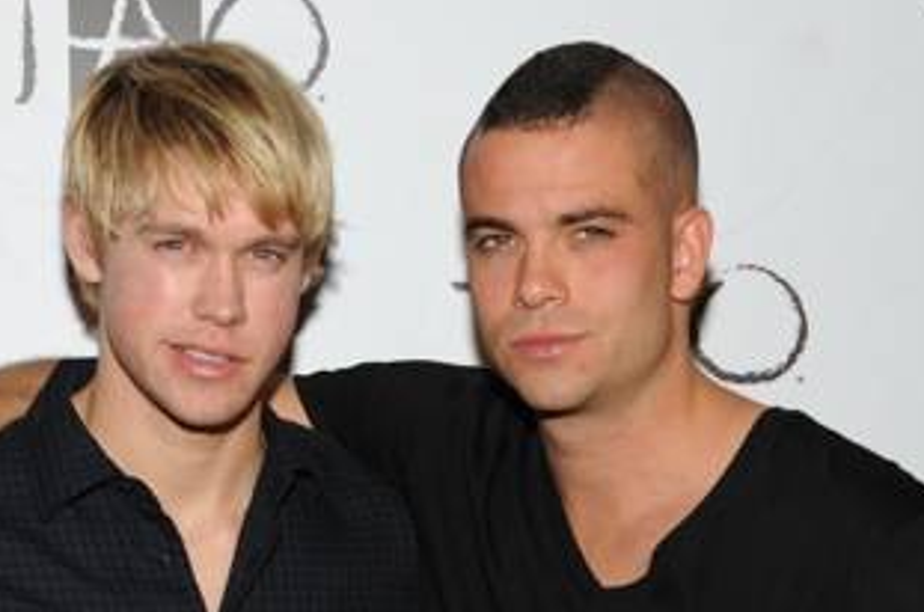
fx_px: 2433
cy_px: 556
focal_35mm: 95
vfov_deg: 14.2
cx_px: 345
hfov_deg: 21.5
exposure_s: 1/80
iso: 800
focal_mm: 50
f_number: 6.3
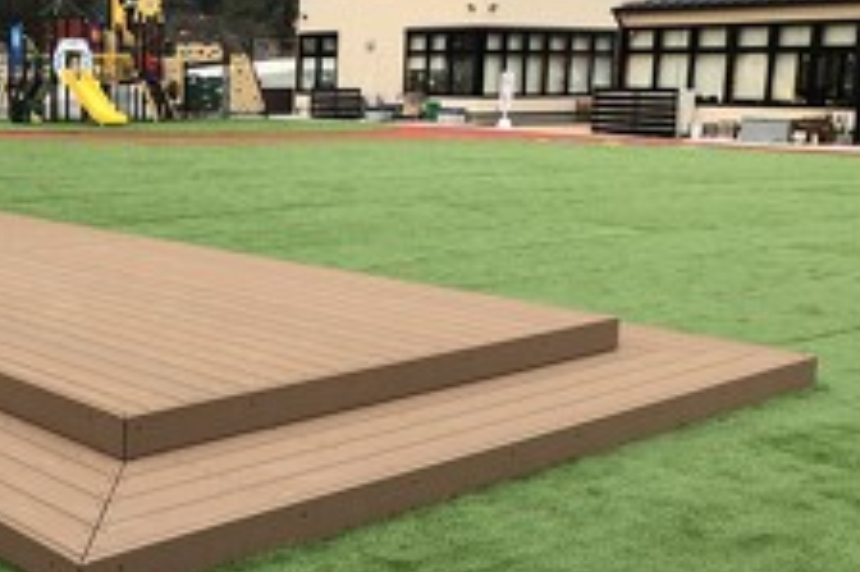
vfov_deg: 25.9
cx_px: 123
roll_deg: +0.4
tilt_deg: -9.7
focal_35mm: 52
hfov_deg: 36.4
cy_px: 307
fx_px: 1241
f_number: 1.8
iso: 20
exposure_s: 1/516
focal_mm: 3.99
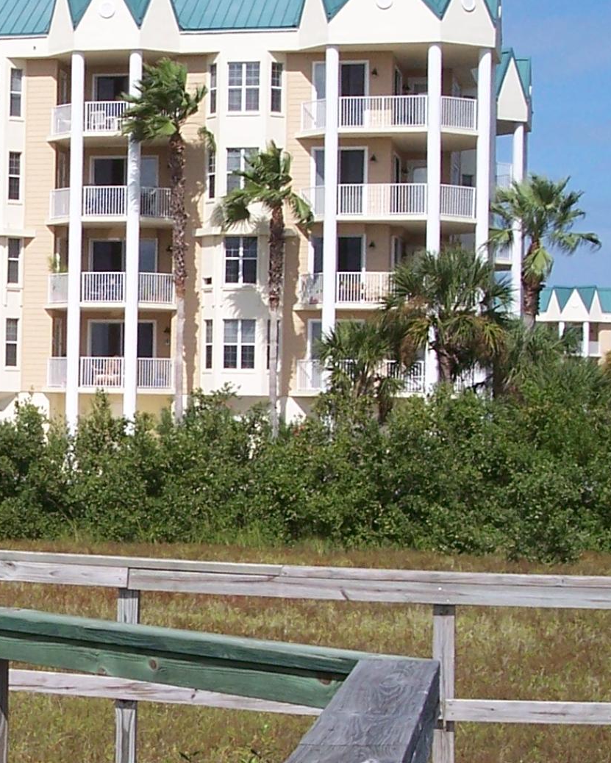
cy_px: 426
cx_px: -201
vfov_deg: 17.5
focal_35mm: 110
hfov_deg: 13.5
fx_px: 2485
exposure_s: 1/500
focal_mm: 8
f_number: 5.6
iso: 100
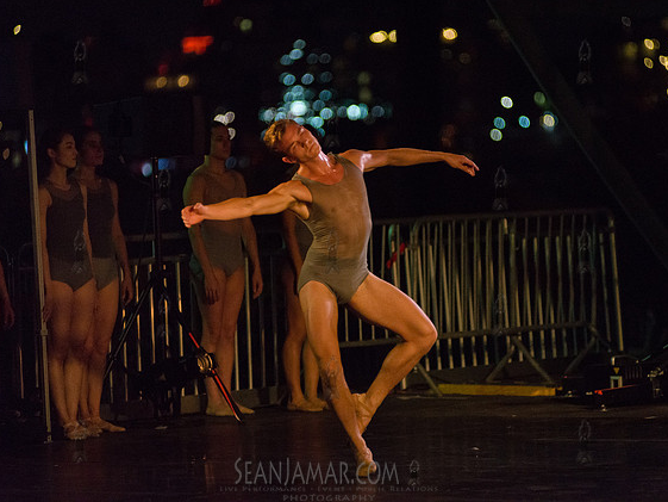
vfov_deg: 6.8
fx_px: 4208
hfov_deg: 9.1
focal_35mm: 218
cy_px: 250
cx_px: 365
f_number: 2.8
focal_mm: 200
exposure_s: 1/640
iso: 4000
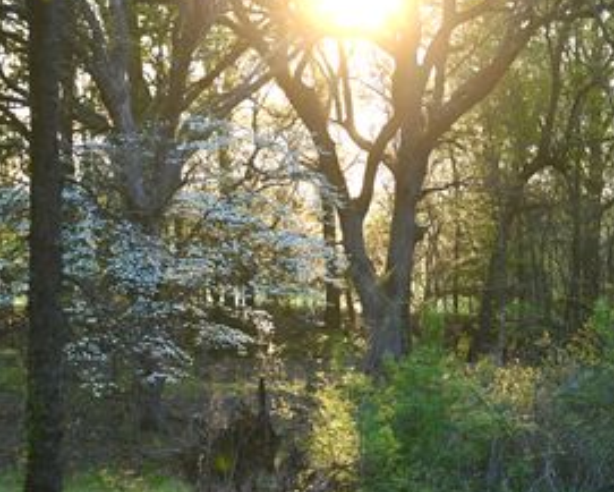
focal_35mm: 179
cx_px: 268
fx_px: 3254
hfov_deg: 10.8
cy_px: 294
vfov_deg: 8.6
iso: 125
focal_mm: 120
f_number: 4
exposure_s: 1/100
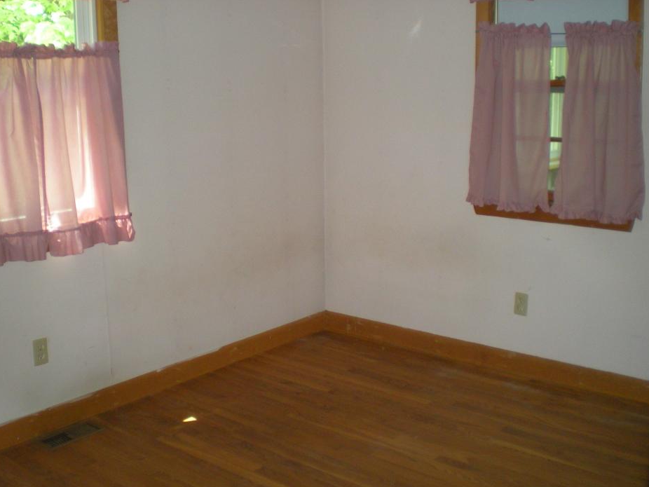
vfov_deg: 34.4
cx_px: 311
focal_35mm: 42
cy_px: 234
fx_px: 788
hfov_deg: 44.8
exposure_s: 1/60
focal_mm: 6.3
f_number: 3.1
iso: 248
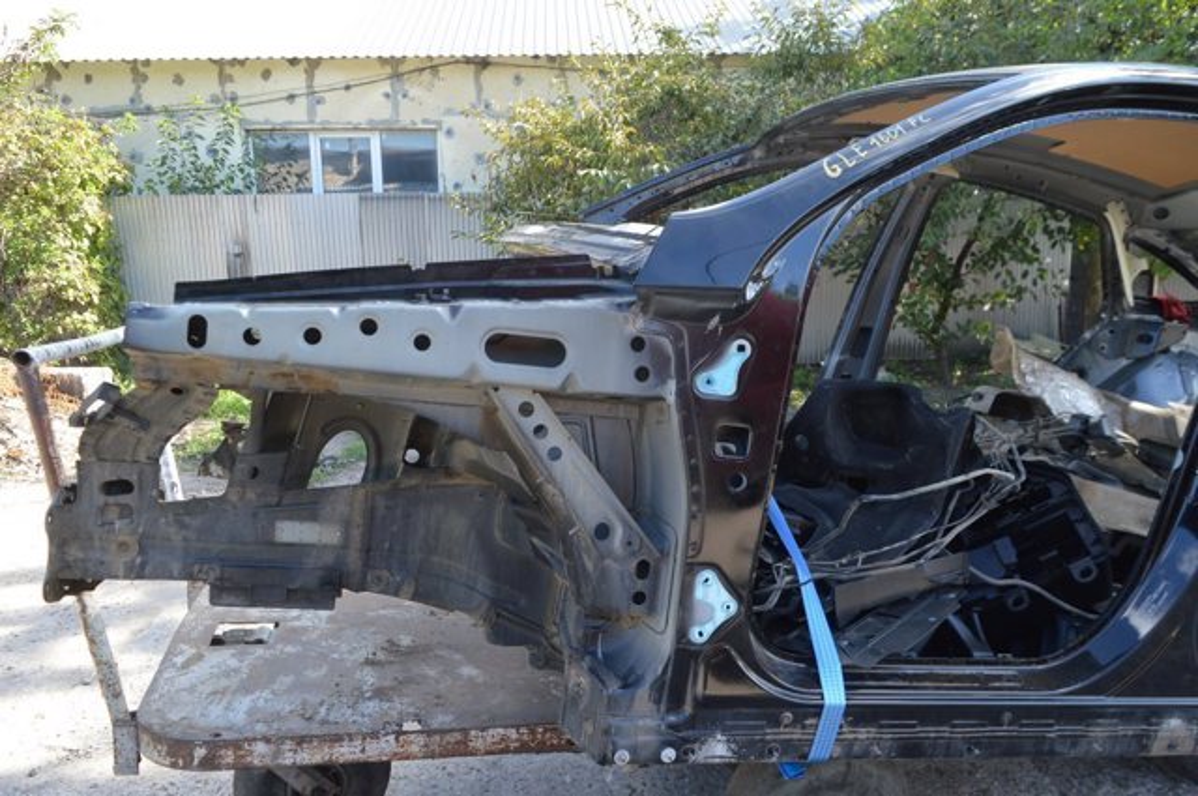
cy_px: 398
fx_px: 897
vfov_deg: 47.8
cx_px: 599
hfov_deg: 67.4
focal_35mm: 27
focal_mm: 18
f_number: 5.6
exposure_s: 1/125
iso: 280
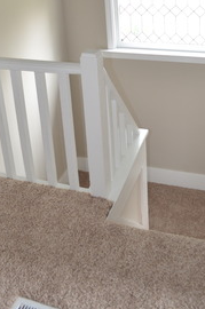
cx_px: 96
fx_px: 412
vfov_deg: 38.9
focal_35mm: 48
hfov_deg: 28.0
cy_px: 43
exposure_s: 1/25
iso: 500
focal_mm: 18
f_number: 4.5
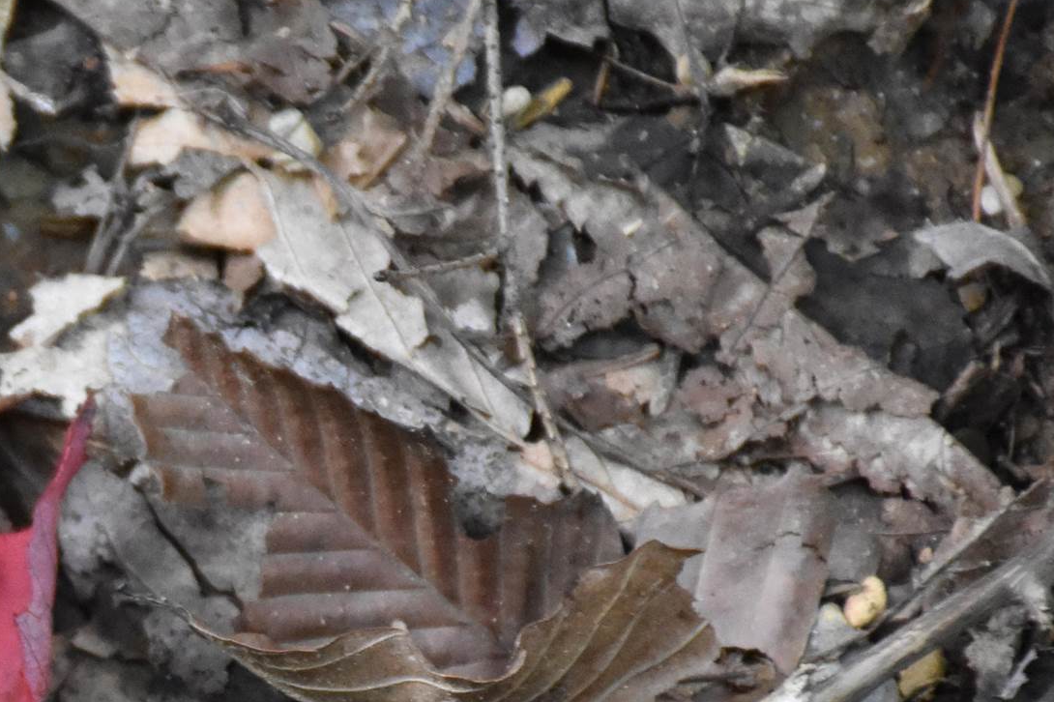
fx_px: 17326
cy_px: 641
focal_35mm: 592
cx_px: -207
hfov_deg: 3.5
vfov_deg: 2.3
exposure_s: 1/250
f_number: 5.6
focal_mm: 140
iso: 3200
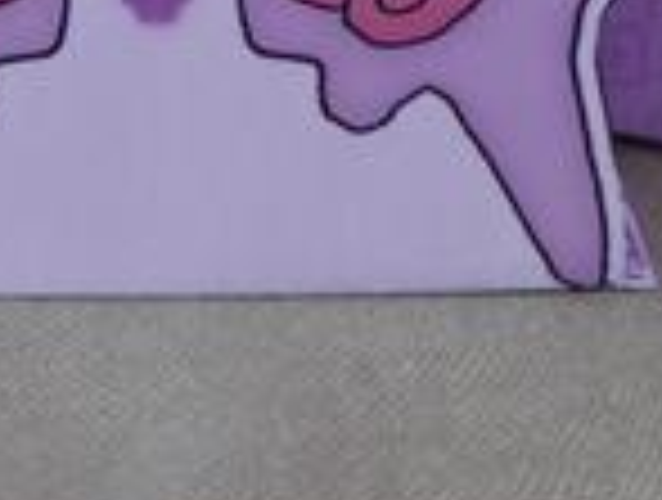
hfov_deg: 17.8
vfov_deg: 13.0
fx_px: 2109
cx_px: 306
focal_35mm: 110
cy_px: -189
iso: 100
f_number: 3.5
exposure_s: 1/80
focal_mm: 6.3
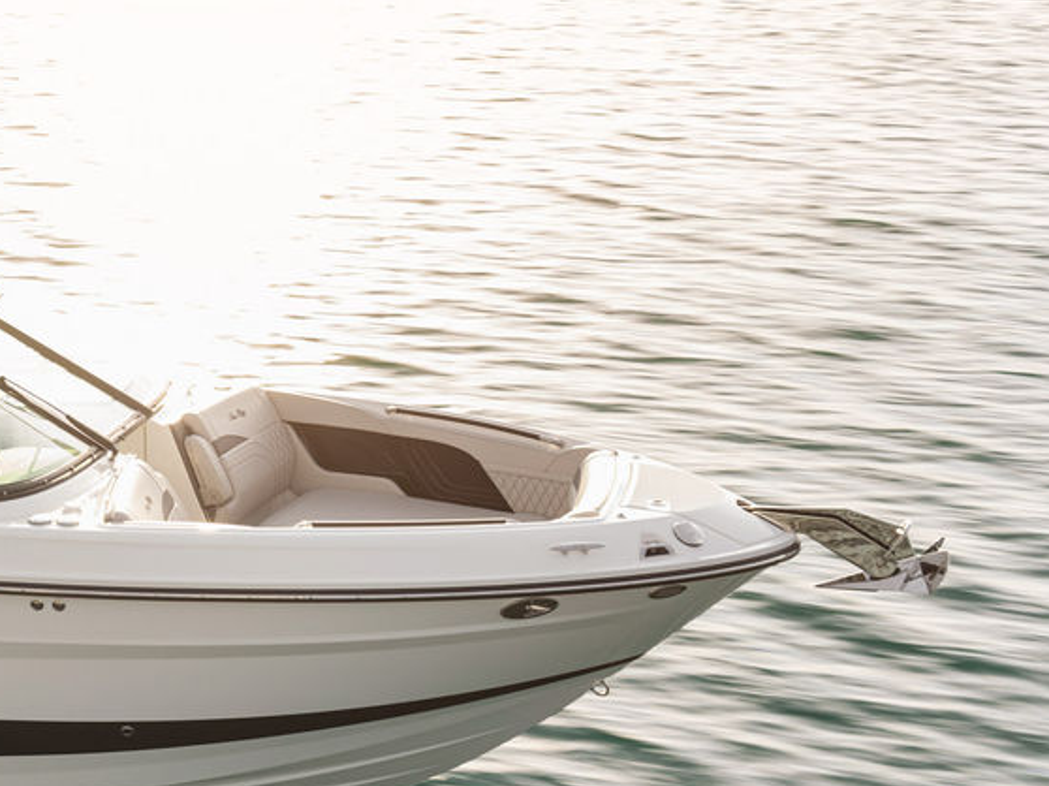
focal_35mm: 64
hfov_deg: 27.9
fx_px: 1939
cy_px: 395
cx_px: -71
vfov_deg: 22.9
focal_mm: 29
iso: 50
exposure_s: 1/60
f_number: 6.3
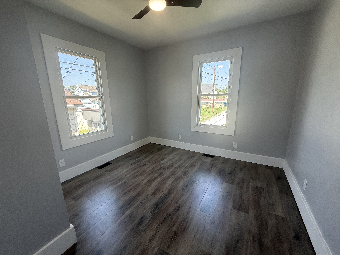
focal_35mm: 14
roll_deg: +1.8
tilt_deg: -13.4
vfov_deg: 85.7
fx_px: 138
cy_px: 128
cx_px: 170
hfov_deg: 102.1
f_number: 2.2
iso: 64
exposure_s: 1/127
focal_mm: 2.22
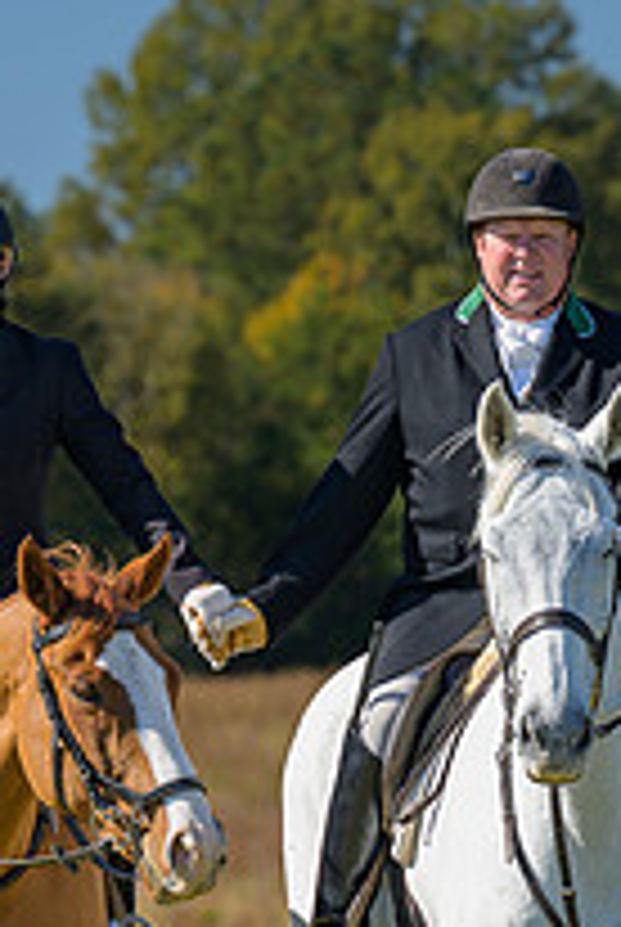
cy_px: 713
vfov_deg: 4.9
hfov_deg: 3.3
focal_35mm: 423
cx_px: 564
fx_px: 10908
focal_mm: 120
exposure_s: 1/640
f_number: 4
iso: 200
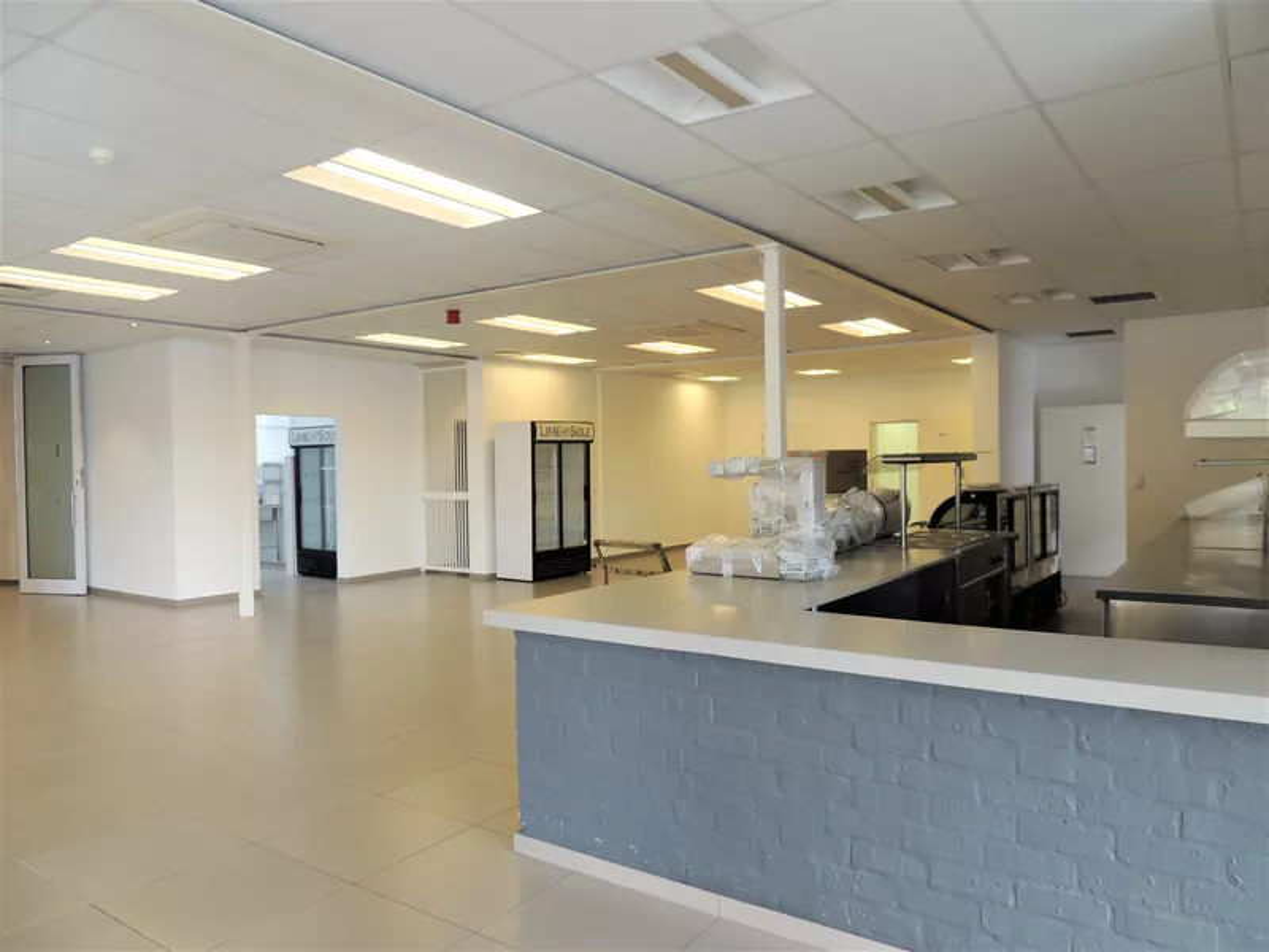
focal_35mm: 24
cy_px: 476
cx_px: 634
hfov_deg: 71.6
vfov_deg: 56.8
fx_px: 880
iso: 100
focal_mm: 4.3
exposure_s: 1/30
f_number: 3
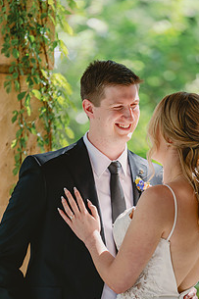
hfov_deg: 4.9
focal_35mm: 279
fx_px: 2316
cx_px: 123
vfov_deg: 7.4
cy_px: 214
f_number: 2.8
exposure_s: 1/250
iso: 200
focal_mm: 189
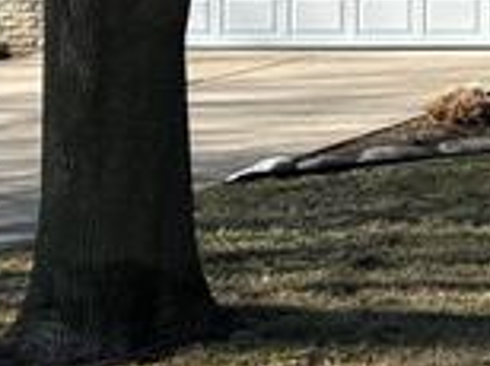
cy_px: -35
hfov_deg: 9.7
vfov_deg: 8.5
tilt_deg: +0.5
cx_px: 1273
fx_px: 2445
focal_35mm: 173
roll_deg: +0.1
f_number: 1.5
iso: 50
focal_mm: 5.7
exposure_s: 1/2208
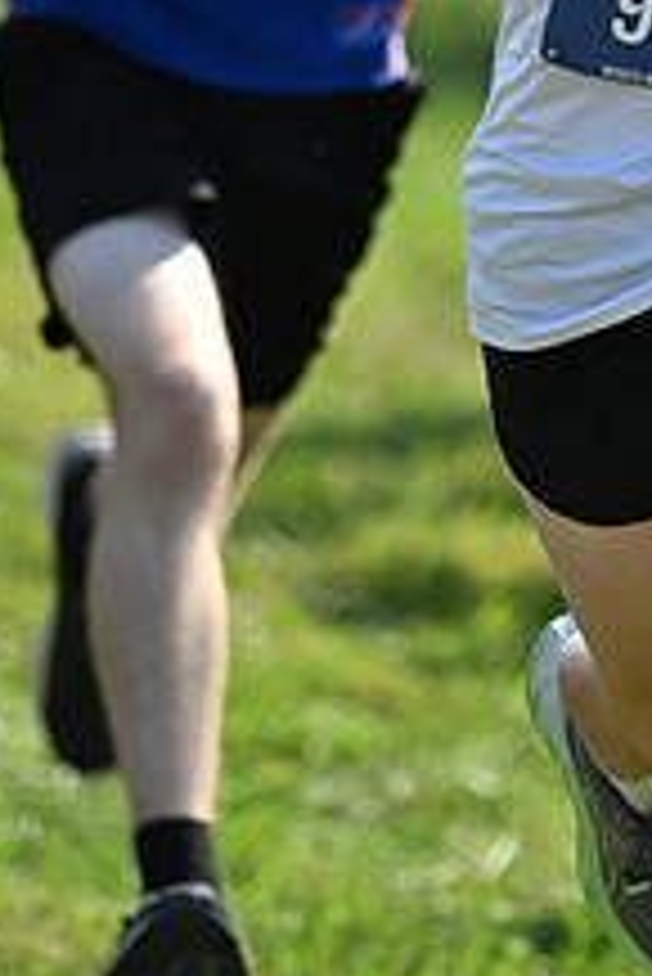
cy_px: 130
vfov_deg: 2.6
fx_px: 21724
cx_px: 483
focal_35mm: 801
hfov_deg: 1.7
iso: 180
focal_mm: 300
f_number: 2.8
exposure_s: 1/1600
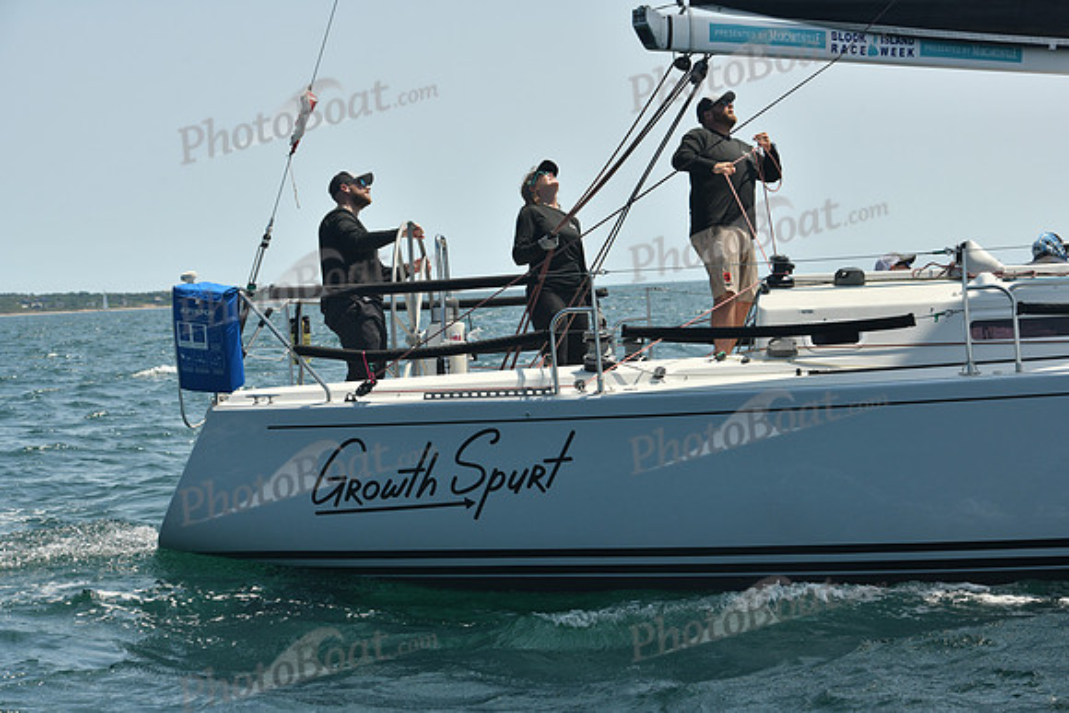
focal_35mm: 92
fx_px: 2732
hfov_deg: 22.1
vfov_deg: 14.9
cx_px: 534
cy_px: 356
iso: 320
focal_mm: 92
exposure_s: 1/640
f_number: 7.1
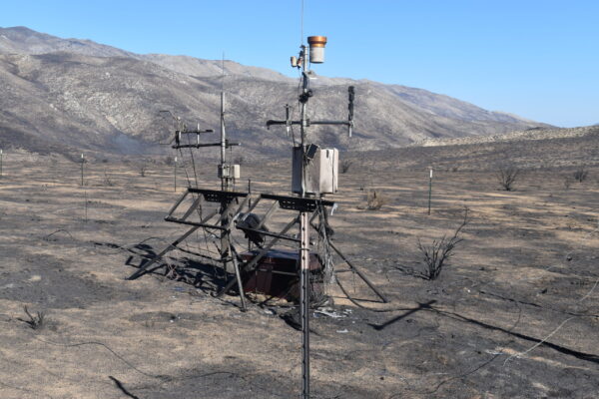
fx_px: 749
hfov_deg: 43.6
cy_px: 200
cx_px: 300
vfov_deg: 29.9
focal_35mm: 45
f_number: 8
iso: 100
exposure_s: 1/250
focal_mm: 30
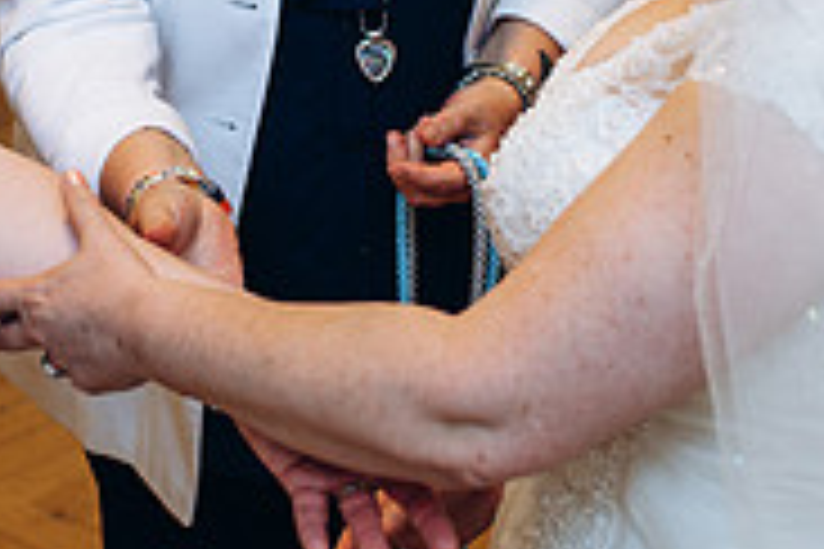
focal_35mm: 111
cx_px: 297
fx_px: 2540
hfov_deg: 18.4
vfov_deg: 12.2
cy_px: 50
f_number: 2.8
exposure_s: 1/100
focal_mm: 35
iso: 250
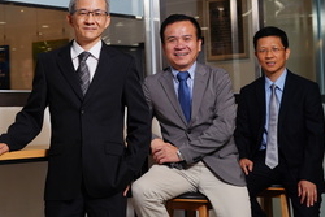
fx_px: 912
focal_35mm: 101
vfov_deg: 13.5
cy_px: 50
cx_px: 90
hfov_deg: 20.1
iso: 500
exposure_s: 1/200
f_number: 5.6
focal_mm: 63
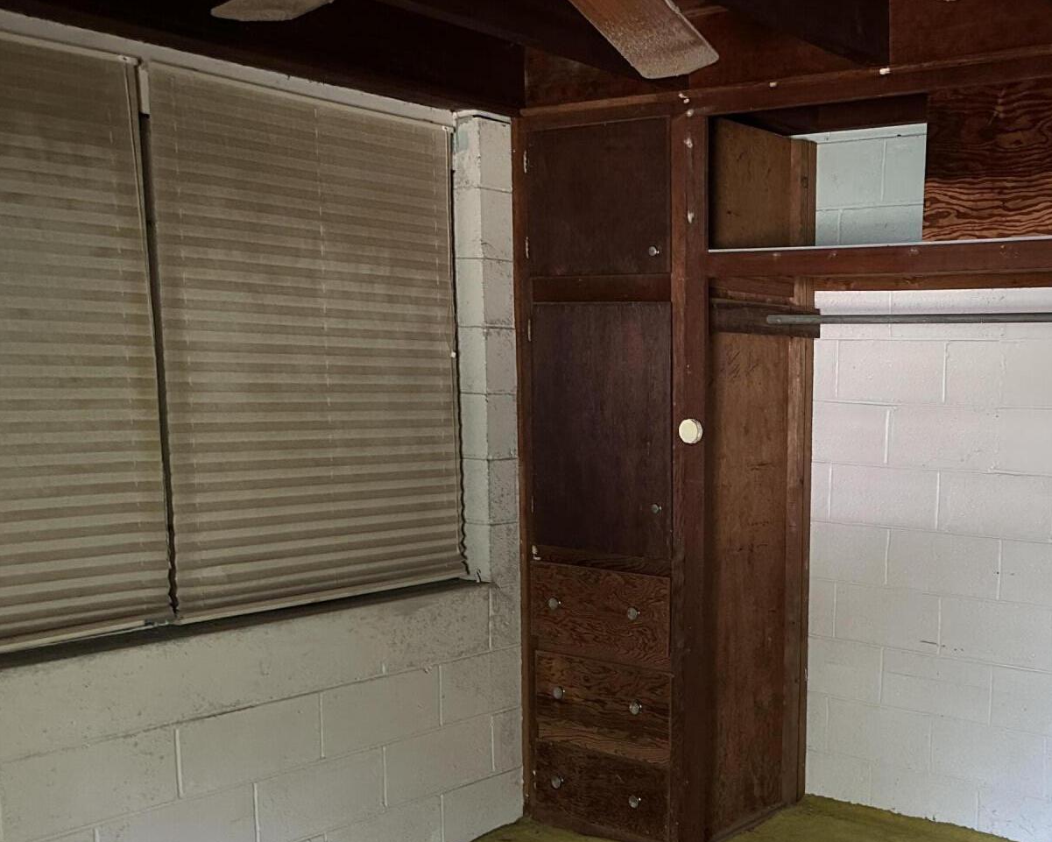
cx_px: 845
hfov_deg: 44.5
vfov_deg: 37.8
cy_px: 557
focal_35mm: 39
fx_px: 1214
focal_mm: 6.86
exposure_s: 1/34
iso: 1000
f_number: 1.78
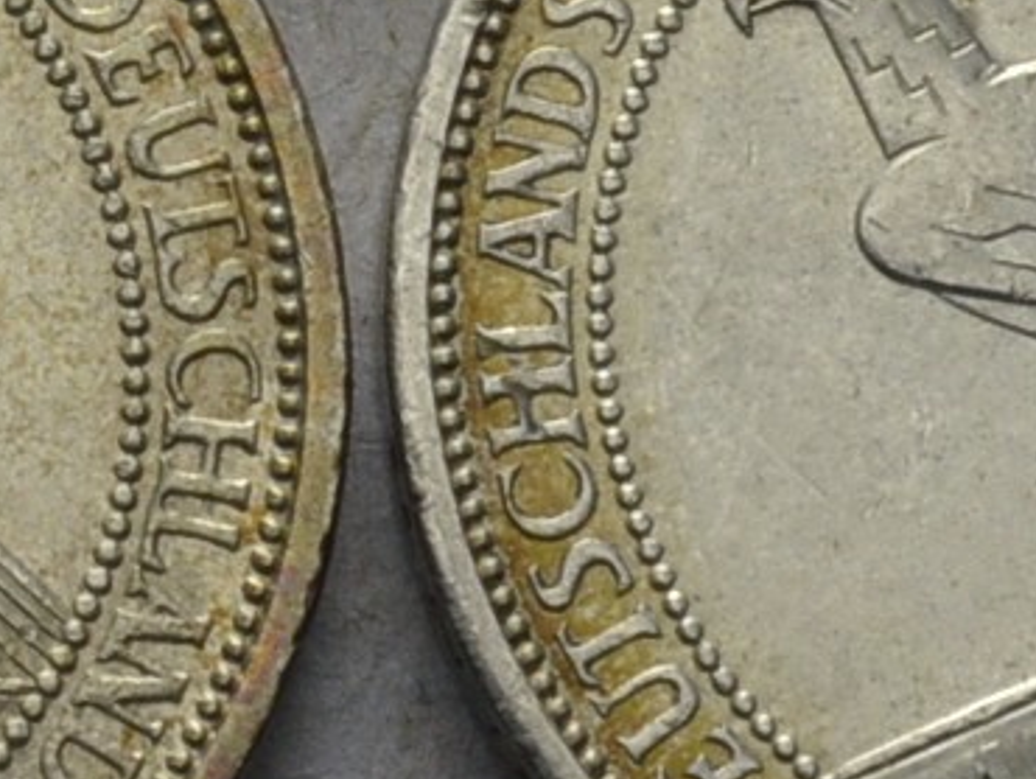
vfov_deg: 4.3
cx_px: -420
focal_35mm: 345
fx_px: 10332
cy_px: -39
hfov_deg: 5.7
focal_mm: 36
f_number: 14
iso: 400
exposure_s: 1/250
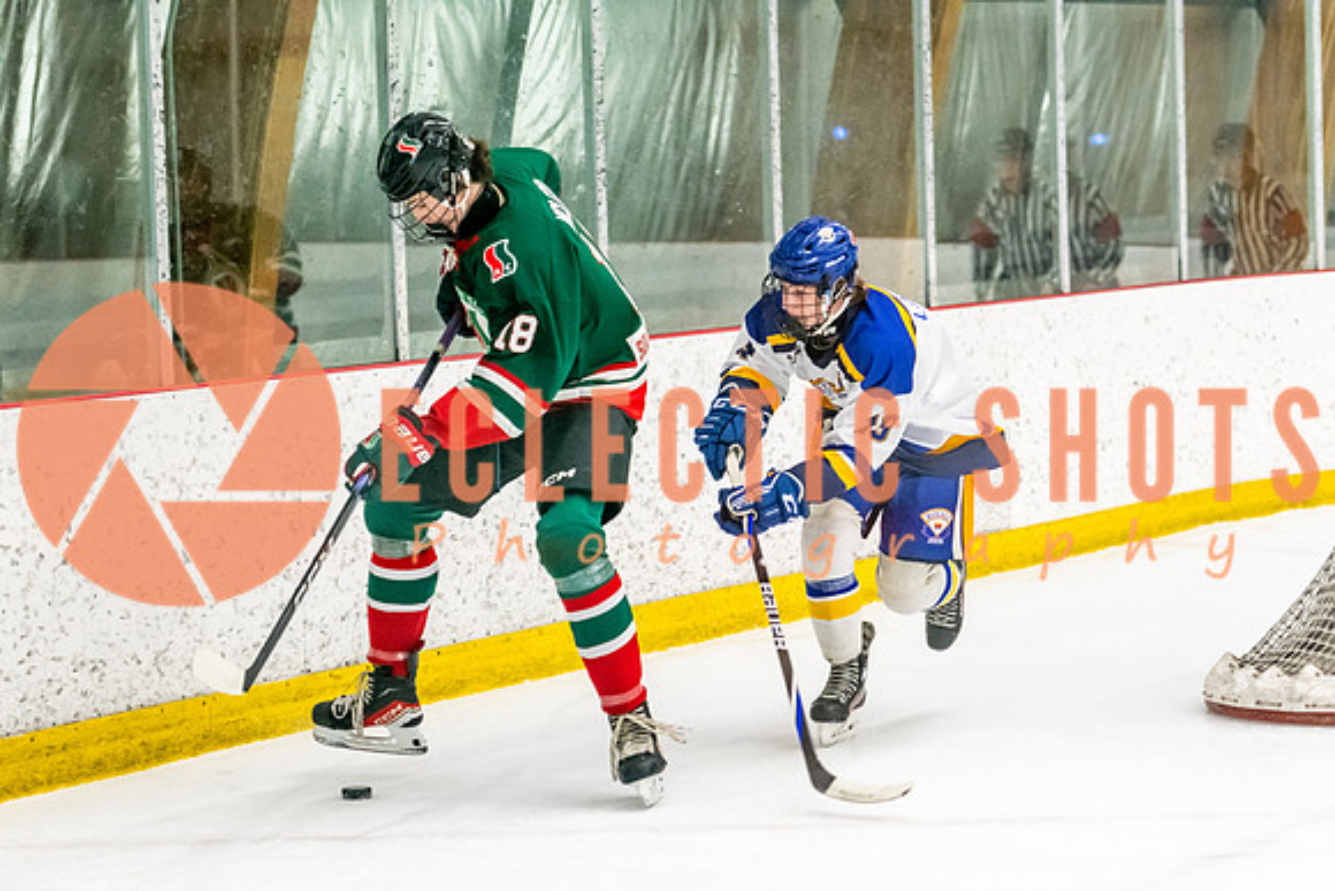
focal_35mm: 128
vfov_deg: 10.7
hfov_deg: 16.0
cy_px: 570
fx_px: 4748
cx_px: 668
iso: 4000
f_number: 2.8
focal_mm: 100
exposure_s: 1/800
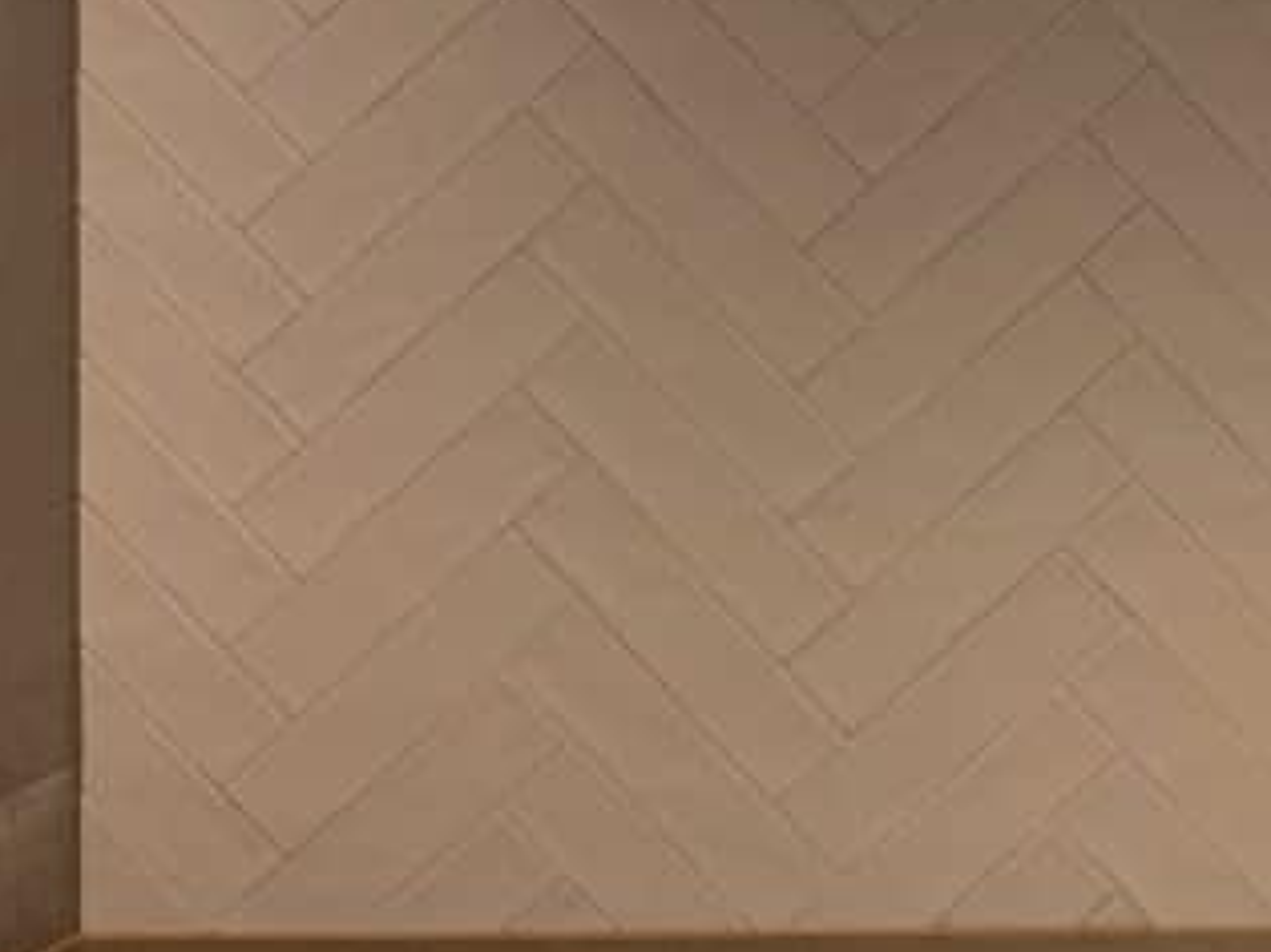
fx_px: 3230
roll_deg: +0.4
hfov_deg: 21.1
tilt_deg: -1.8
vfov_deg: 16.7
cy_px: 294
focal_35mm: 88
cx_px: 1426
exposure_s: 1/286
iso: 25
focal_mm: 4.25
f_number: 1.8
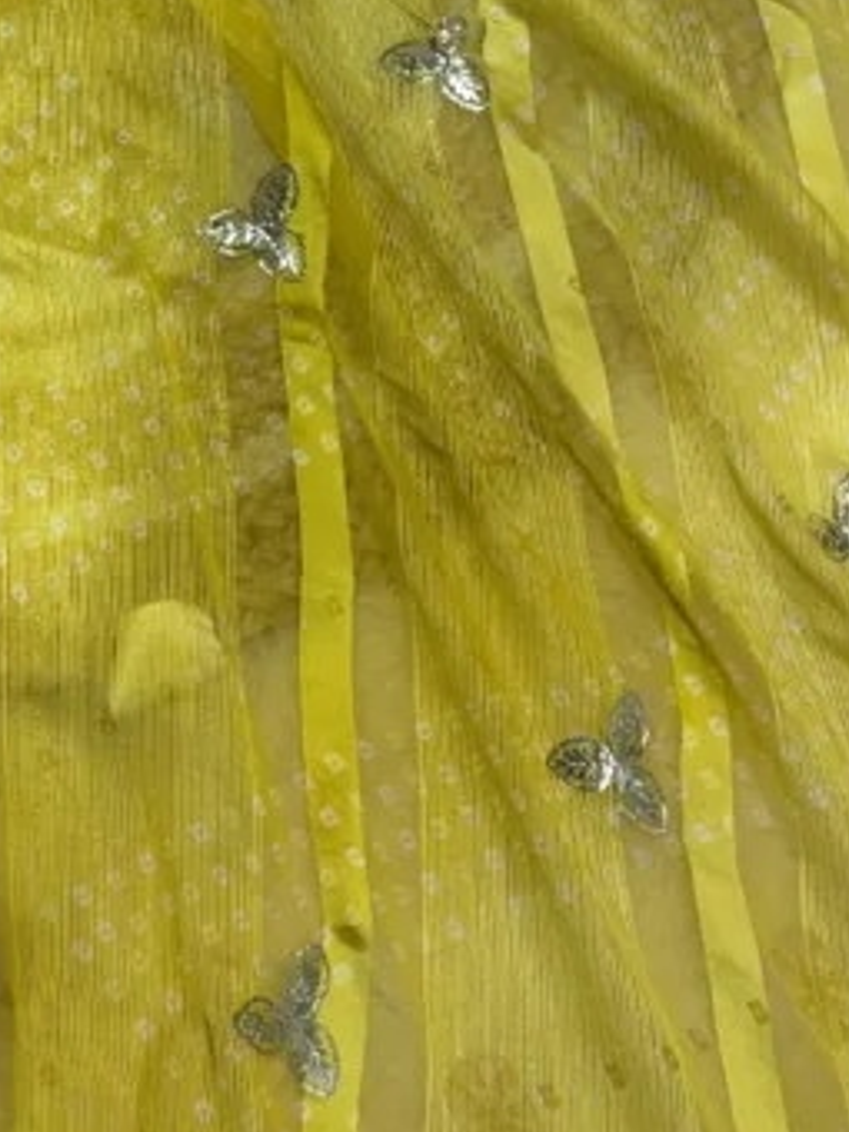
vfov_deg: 27.0
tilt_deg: -64.9
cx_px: -33
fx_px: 2256
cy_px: 78
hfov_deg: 20.5
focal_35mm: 69
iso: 40
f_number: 1.6
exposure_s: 1/100
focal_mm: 5.96
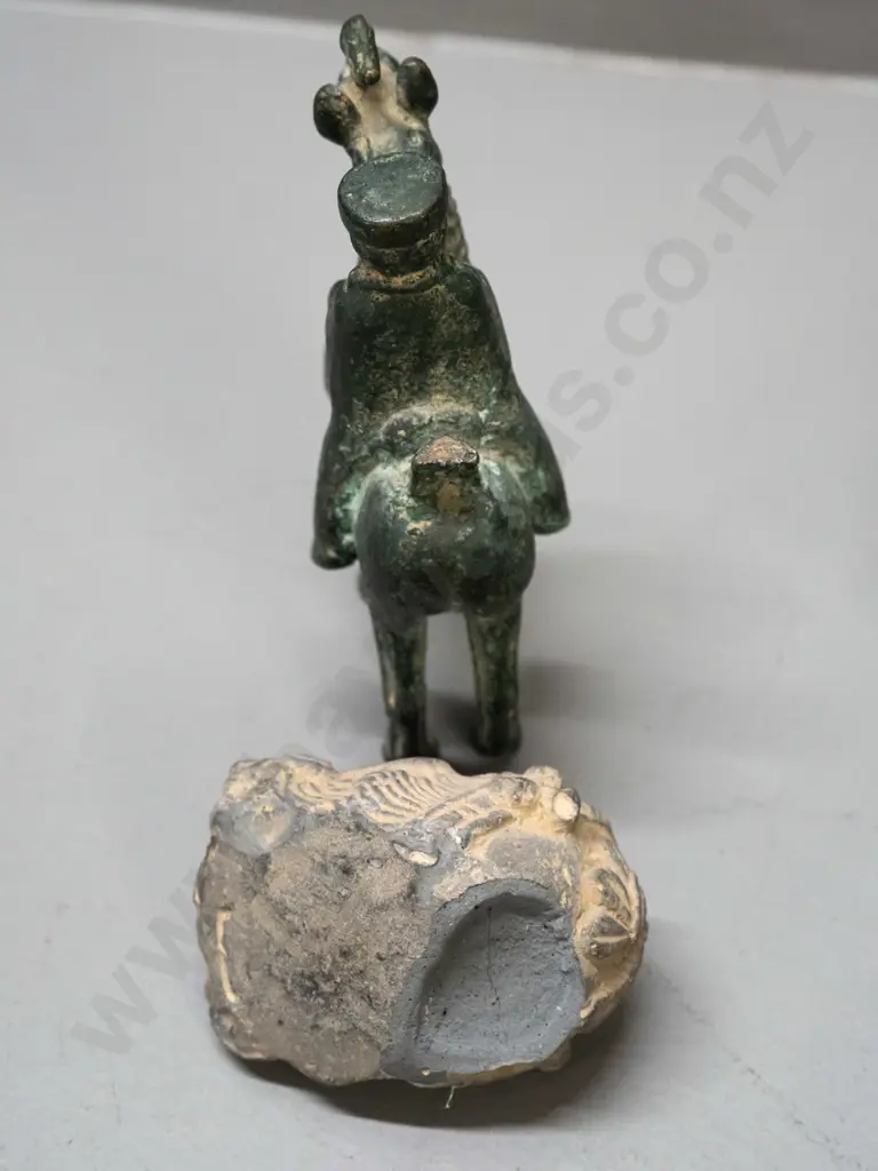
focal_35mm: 66
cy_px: 586
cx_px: 439
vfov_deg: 29.4
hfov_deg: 22.3
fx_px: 2232
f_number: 5.6
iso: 3200
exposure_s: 1/160
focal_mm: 33
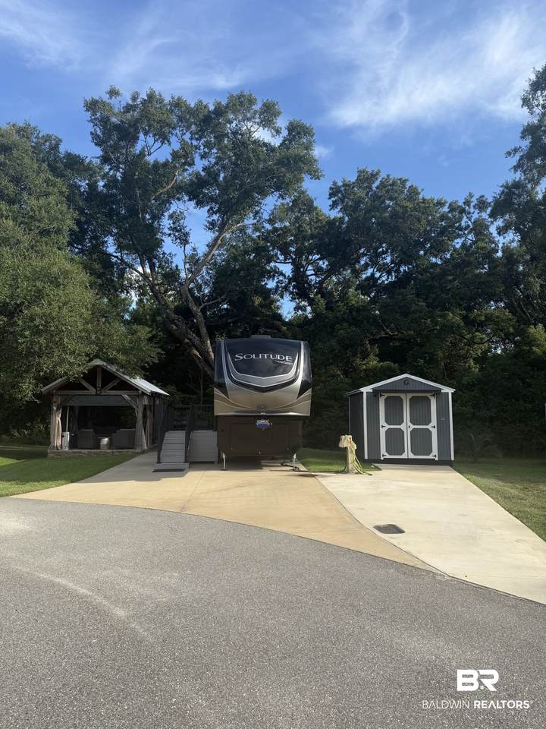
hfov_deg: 56.8
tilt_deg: +5.9
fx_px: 505
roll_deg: -1.5
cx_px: 273
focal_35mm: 24
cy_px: 364
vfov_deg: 71.6
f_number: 1.78
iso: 80
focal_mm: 6.76
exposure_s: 1/2370
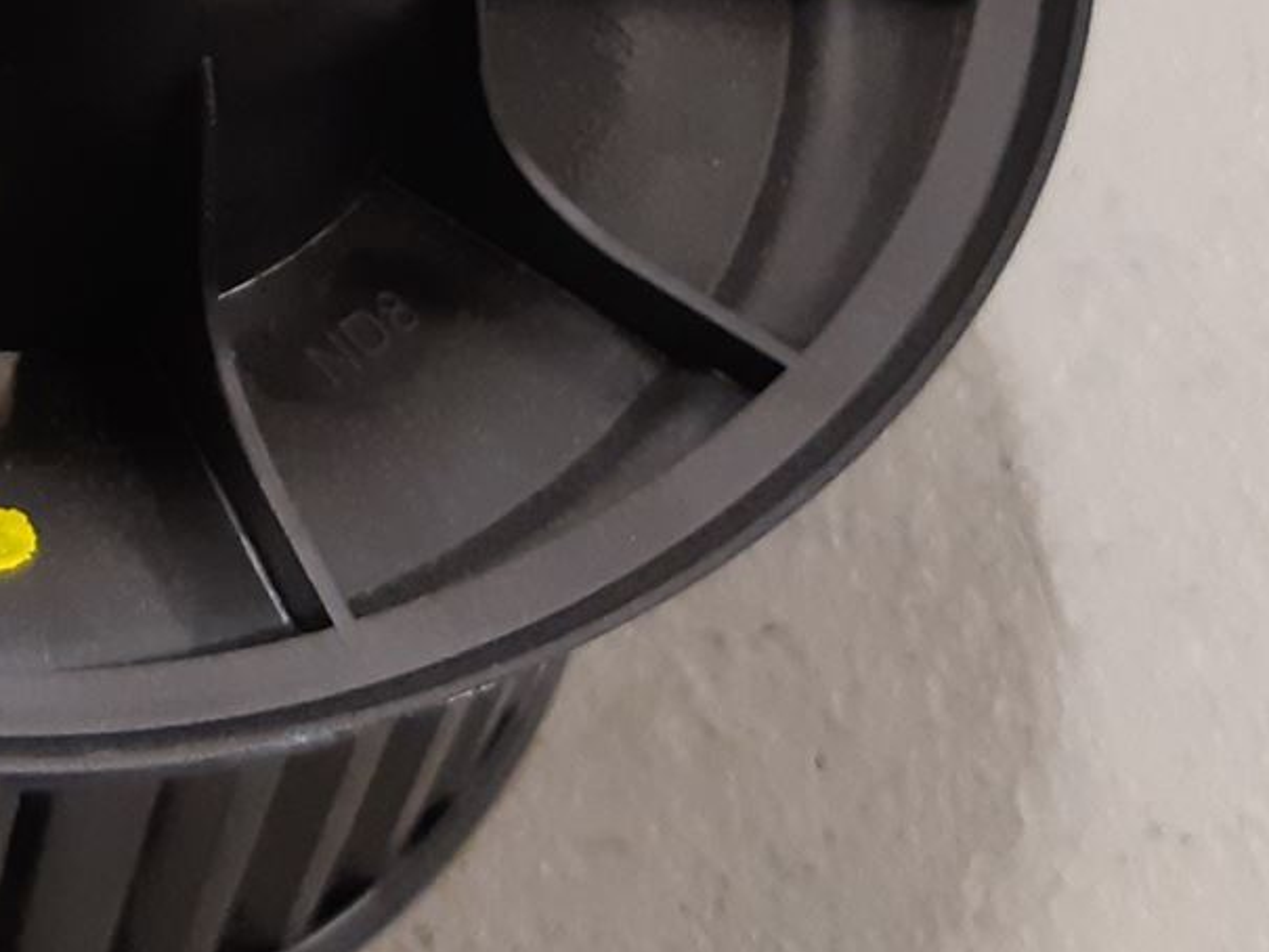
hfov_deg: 20.7
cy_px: -289
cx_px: -285
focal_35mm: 88
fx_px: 3227
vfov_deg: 15.9
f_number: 1.7
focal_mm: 3.93
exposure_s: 1/50
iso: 200
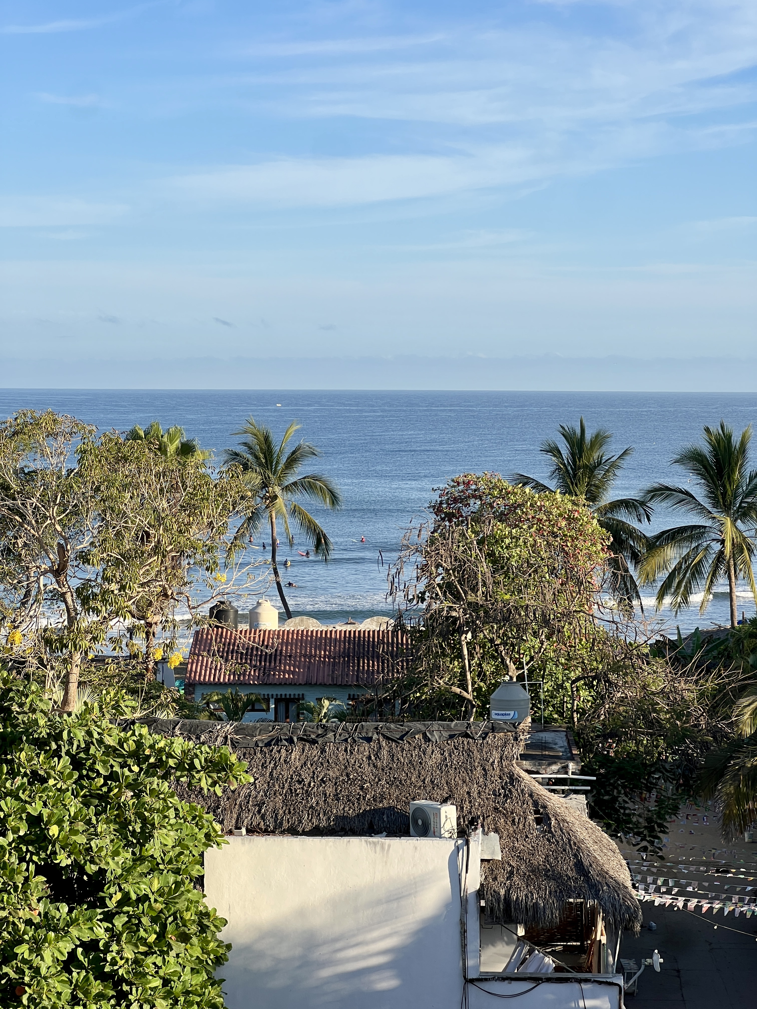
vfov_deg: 25.3
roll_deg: -0.1
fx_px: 2245
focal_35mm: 77
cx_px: 378
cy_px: 504
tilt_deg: -2.1
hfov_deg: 19.1
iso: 32
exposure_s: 1/324
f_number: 2.8
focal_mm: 9
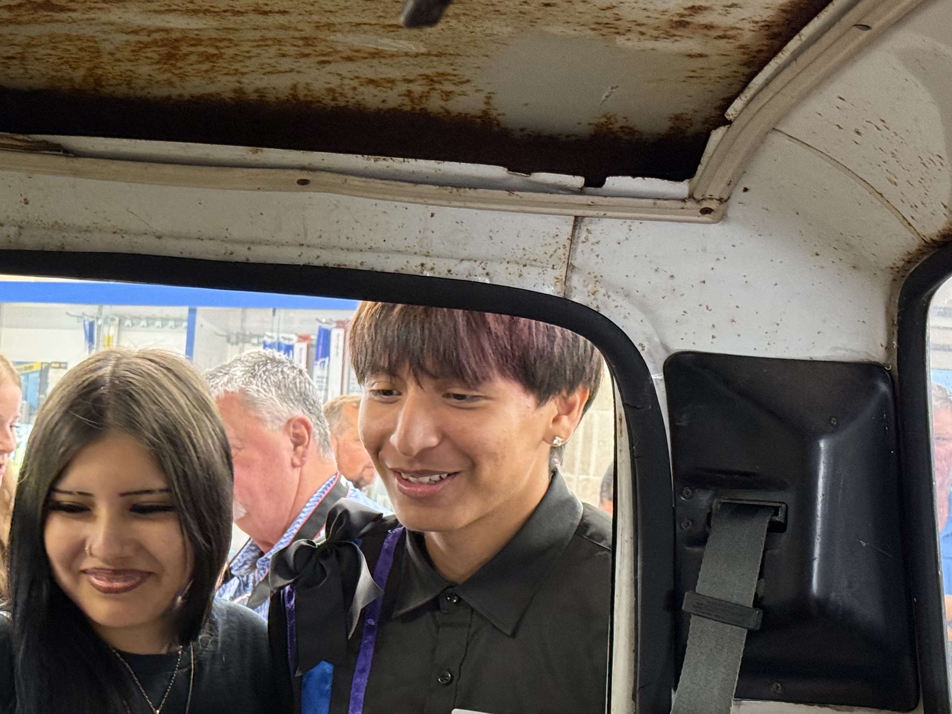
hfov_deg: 23.7
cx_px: 302
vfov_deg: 17.9
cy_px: 476
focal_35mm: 82
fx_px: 2255
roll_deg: -4.7
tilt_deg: -0.6
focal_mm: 6.76
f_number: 1.78
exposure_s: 1/40
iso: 320
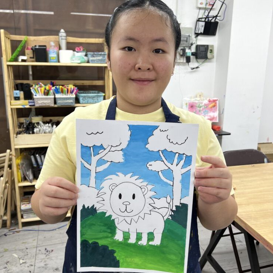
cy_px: 130
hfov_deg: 52.5
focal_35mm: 31
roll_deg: -0.1
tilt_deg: -14.1
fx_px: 277
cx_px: 136
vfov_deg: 52.5
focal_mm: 5.7
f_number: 1.5
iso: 32
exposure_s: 1/100
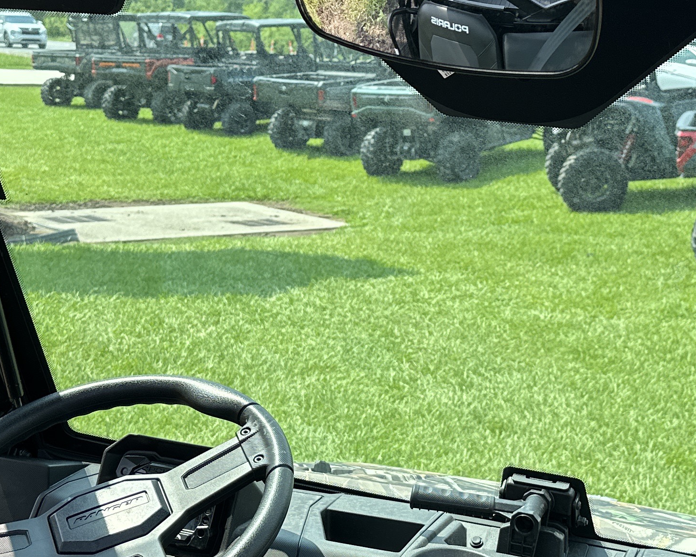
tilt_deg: -9.1
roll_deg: -2.5
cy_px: 310
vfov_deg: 23.5
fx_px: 1339
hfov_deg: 29.0
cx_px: 455
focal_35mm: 65
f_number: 1.78
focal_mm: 6.86
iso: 80
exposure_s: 1/1495
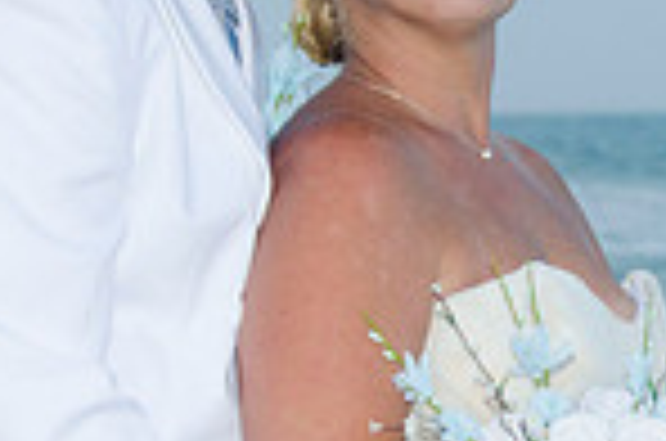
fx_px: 5206
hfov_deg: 7.3
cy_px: 310
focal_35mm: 282
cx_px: 594
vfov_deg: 4.8
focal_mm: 48
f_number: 5.6
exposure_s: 1/80
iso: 200
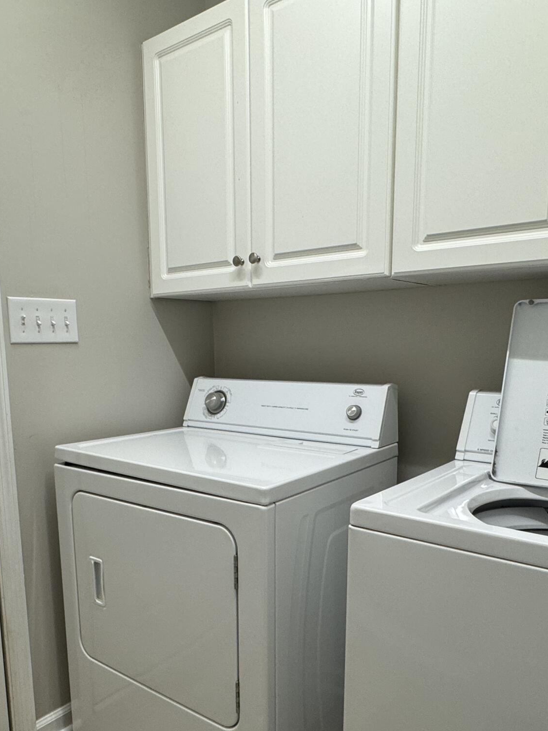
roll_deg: +1.6
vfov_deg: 62.8
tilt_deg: -11.1
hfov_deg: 49.6
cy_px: 446
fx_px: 591
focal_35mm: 28
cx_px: 235
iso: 125
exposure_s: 1/120
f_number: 2.2
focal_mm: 2.22
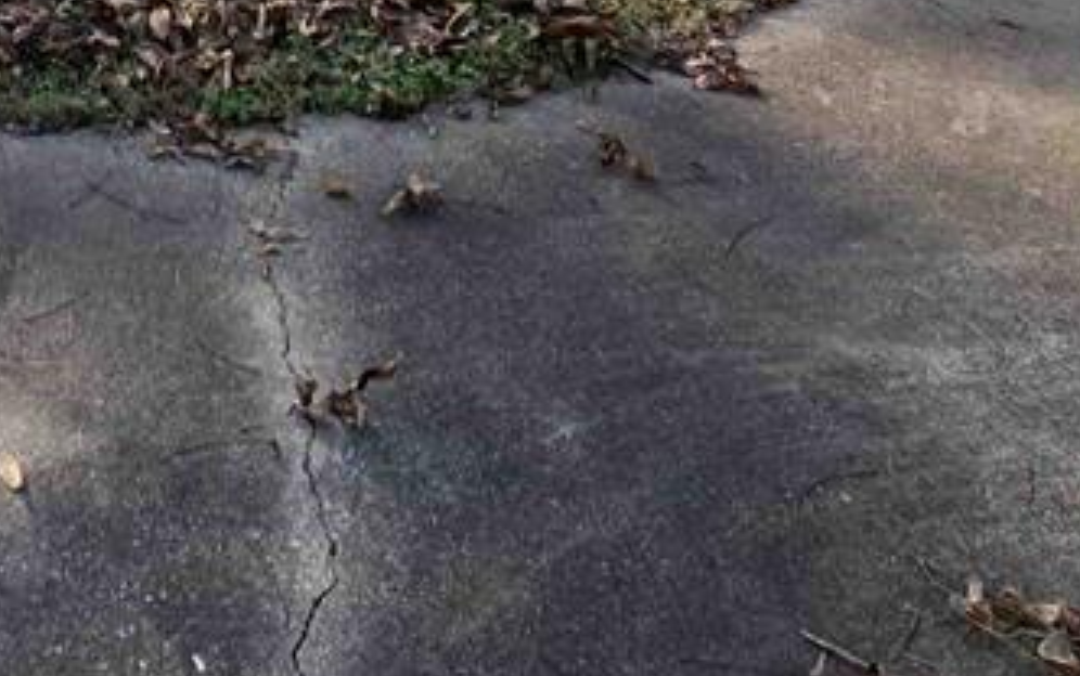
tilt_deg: -8.4
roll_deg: -0.9
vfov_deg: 13.8
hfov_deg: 23.4
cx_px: 29
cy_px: -536
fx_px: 2504
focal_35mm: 85
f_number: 1.8
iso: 25
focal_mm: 4.25
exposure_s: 1/502
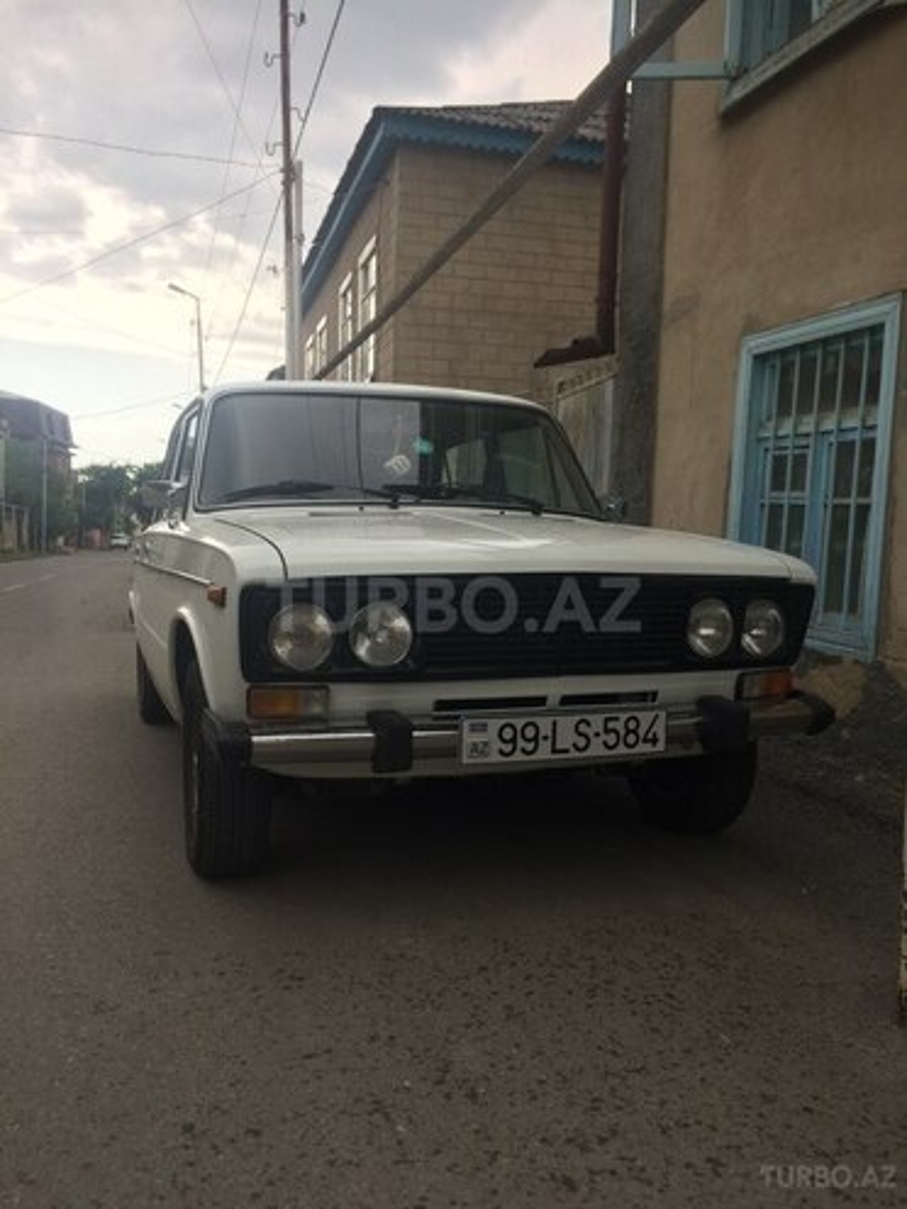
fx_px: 1013
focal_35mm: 29
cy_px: 604
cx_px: 454
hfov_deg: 48.2
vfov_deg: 61.7
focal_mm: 4.15
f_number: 2.2
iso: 32
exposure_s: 1/156
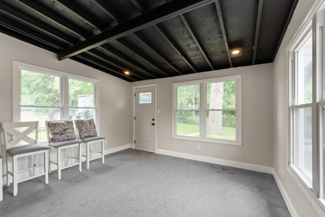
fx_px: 126
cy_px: 108
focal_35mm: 14
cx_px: 162
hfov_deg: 104.3
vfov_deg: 81.2
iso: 400
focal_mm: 14
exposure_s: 1/25
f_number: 8
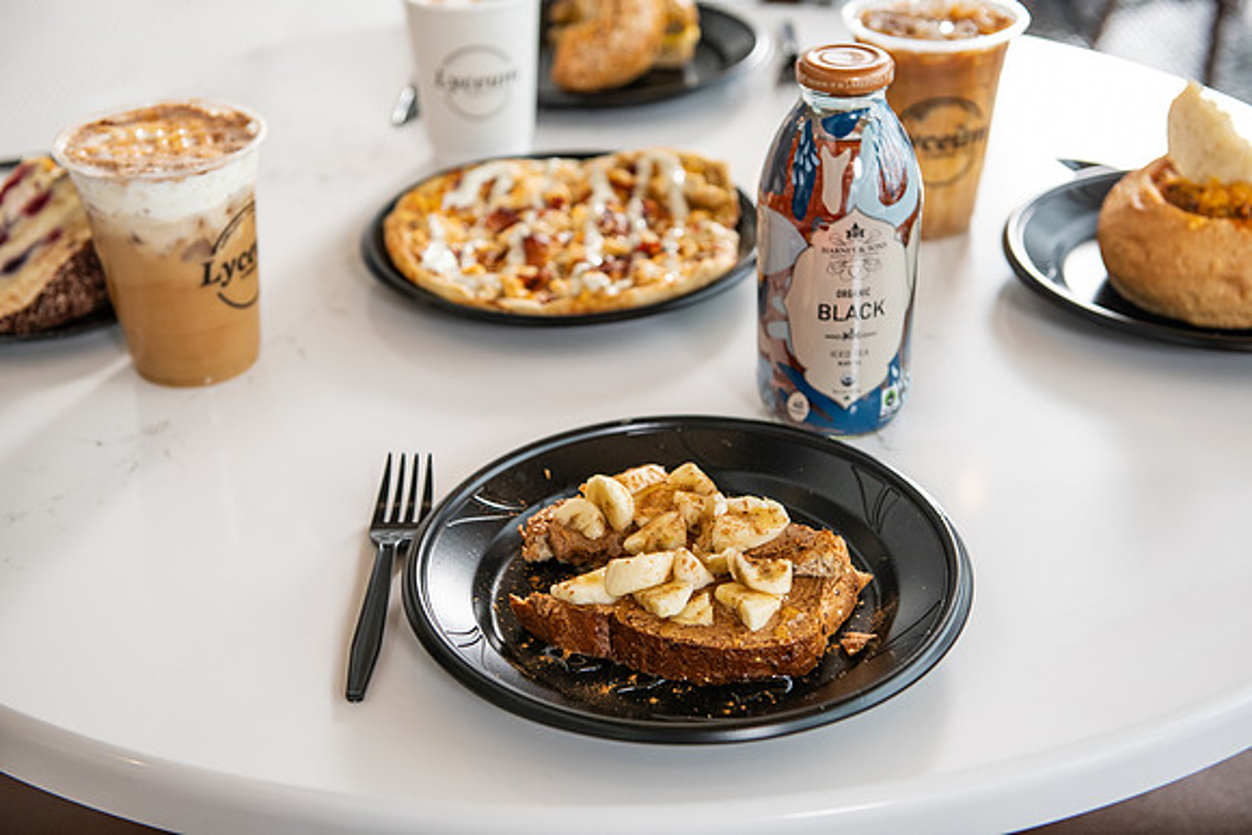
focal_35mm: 55
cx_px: 626
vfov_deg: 24.6
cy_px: 418
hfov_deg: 36.2
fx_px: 1913
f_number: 4
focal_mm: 55
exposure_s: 1/200
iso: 640
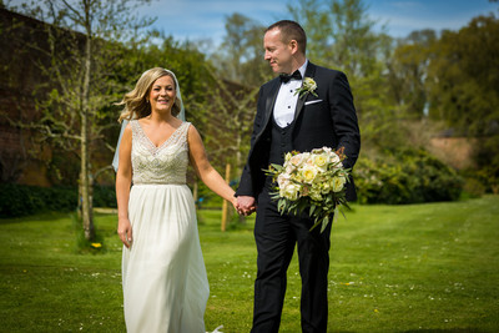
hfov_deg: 28.8
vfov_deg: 19.5
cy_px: 166
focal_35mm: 70
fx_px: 971
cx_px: 250
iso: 100
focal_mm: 70
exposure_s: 1/1600
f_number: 2.8
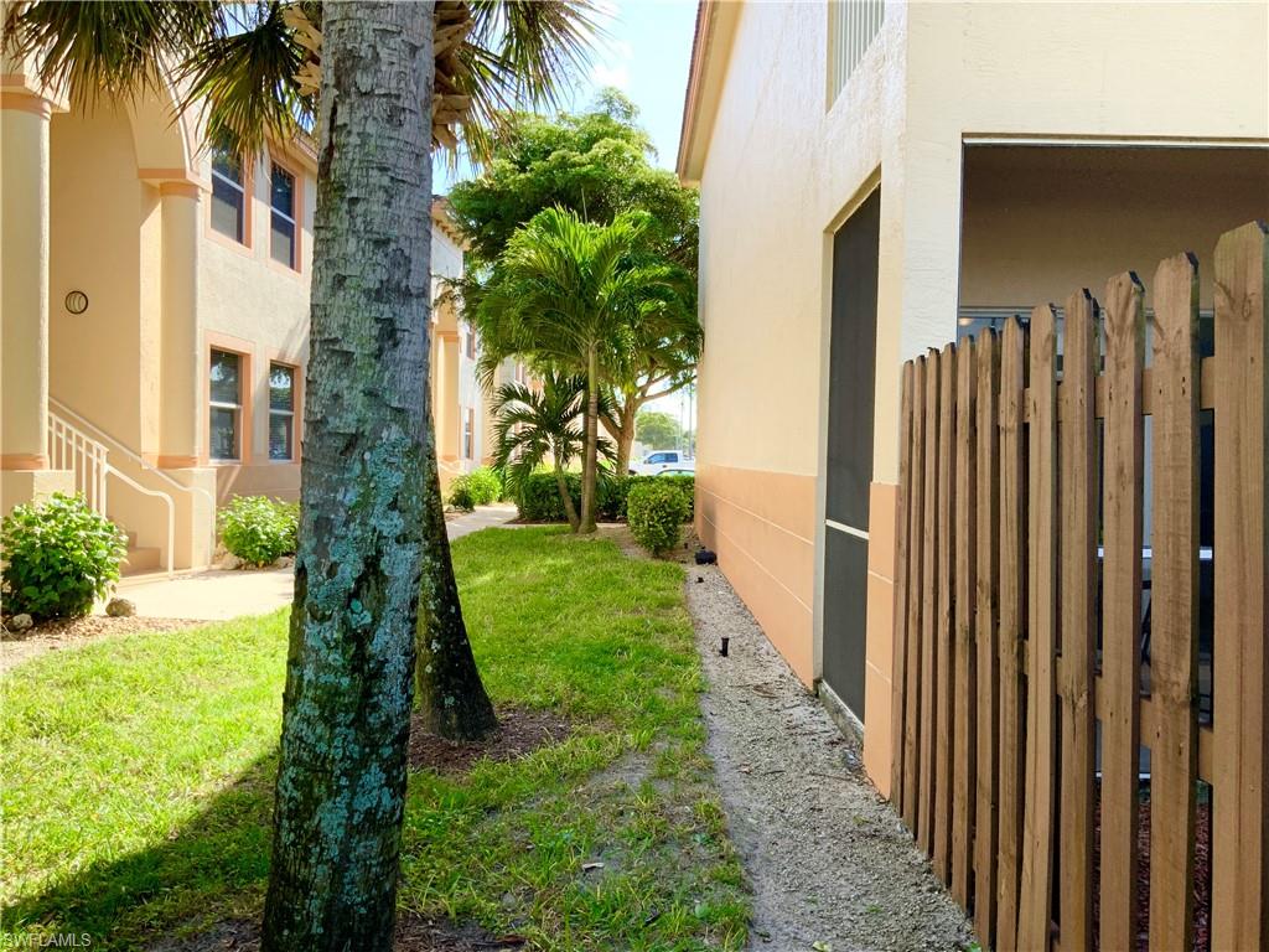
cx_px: 634
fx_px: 1063
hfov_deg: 61.7
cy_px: 476
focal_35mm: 29
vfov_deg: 48.2
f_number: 1.8
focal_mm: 3
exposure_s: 1/324
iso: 16
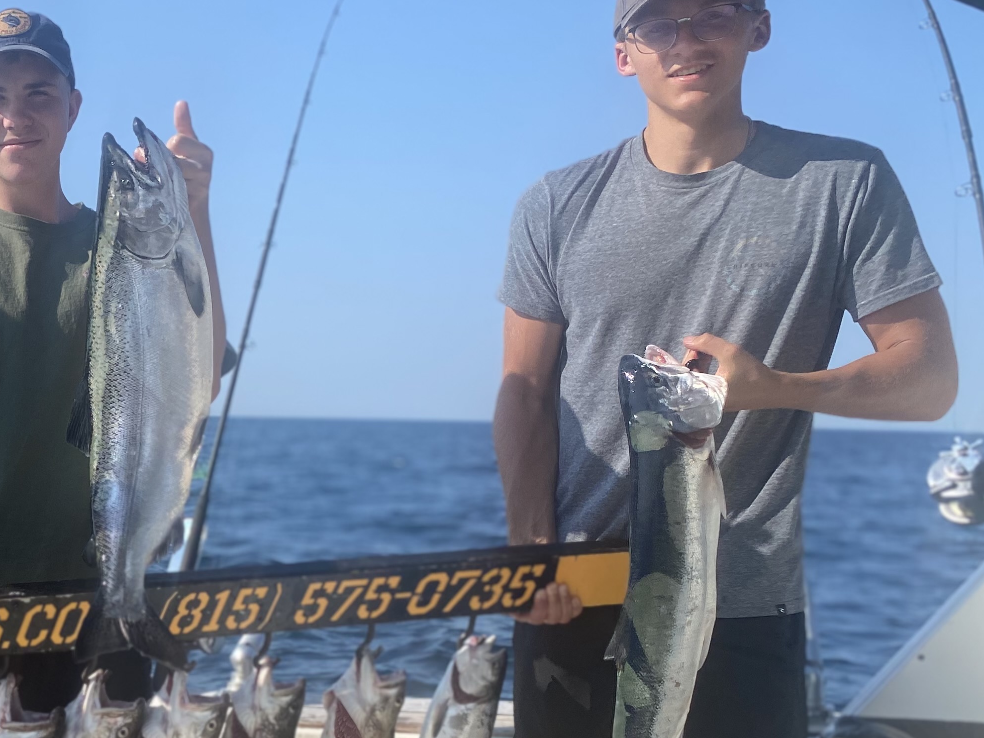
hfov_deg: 33.1
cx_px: -9
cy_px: 606
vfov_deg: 26.9
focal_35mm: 53
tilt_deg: -7.5
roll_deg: -3.8
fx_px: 1506
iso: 32
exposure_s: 1/2513
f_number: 1.8
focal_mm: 4.25
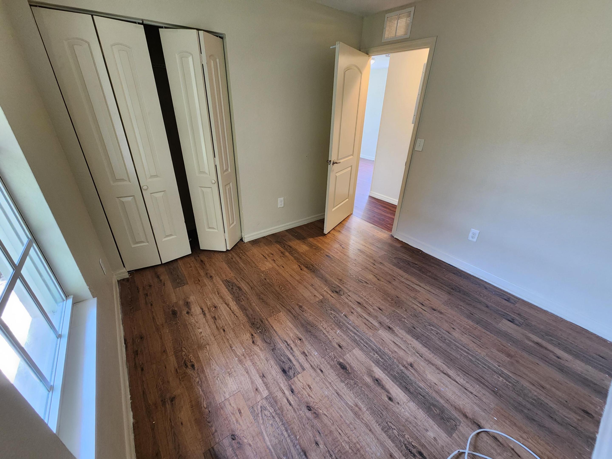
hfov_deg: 106.2
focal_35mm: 13
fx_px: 230
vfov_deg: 89.9
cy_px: 230
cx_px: 306
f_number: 2.2
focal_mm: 2.2
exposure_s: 1/40
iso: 320
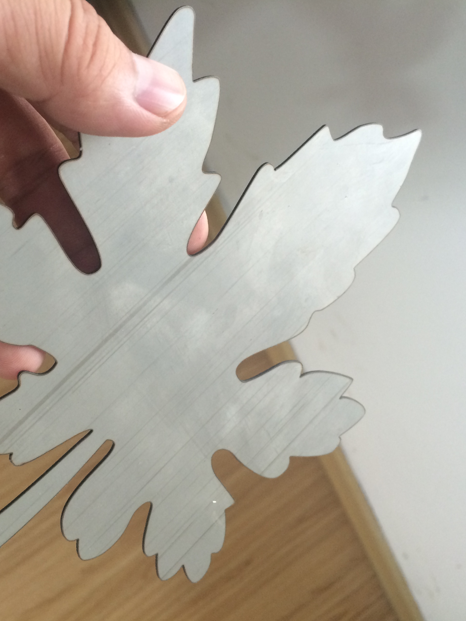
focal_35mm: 39
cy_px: 310
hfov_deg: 36.4
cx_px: 148
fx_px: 700
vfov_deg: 47.9
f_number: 2.2
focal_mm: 4.15
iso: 100
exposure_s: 1/30
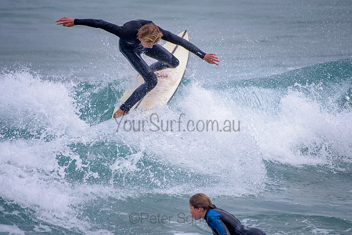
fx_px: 5995
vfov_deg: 2.2
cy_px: 103
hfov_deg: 3.4
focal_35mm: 613
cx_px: 171
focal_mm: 500
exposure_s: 1/2000
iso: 160
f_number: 5.6
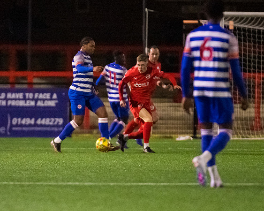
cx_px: 82
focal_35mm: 700
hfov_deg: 2.8
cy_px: 124
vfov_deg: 2.2
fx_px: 5464
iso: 8000
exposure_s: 1/1250
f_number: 2.8
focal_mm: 300
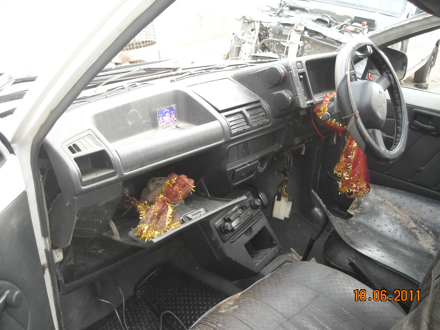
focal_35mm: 35
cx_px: 220
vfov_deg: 40.7
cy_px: 165
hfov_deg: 52.6
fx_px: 445
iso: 124
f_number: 2.8
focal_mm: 5.7
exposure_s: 1/52
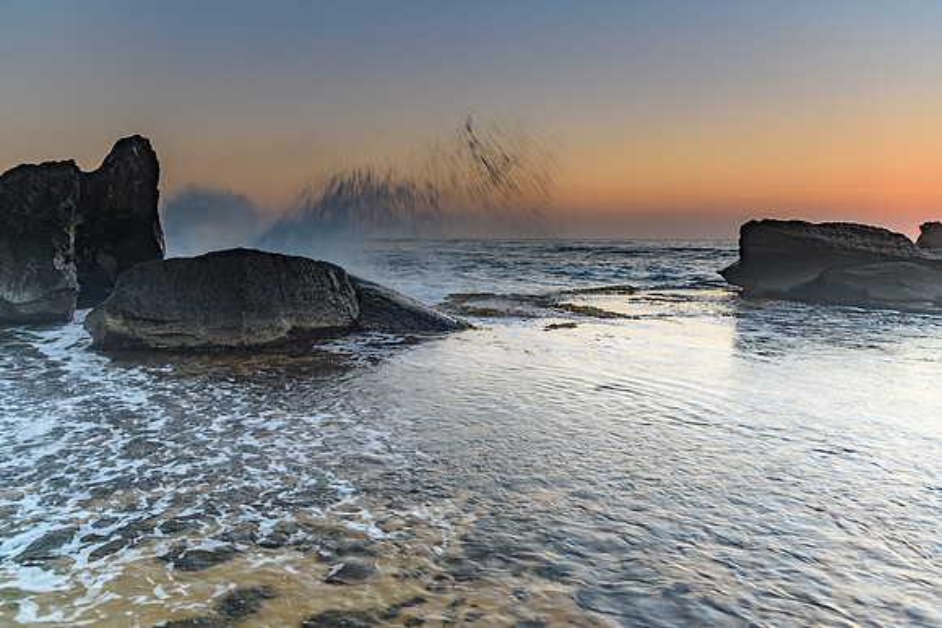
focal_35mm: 24
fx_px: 628
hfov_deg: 73.7
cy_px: 314
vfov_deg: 53.2
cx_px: 471
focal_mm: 16
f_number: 5
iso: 160
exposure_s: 1/15
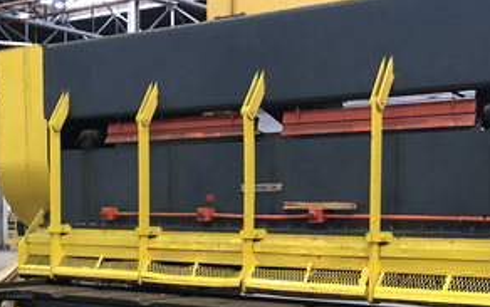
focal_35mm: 65
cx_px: 287
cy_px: 267
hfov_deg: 31.4
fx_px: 869
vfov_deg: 19.7
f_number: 1.8
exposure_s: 1/9
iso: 100
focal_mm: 3.99
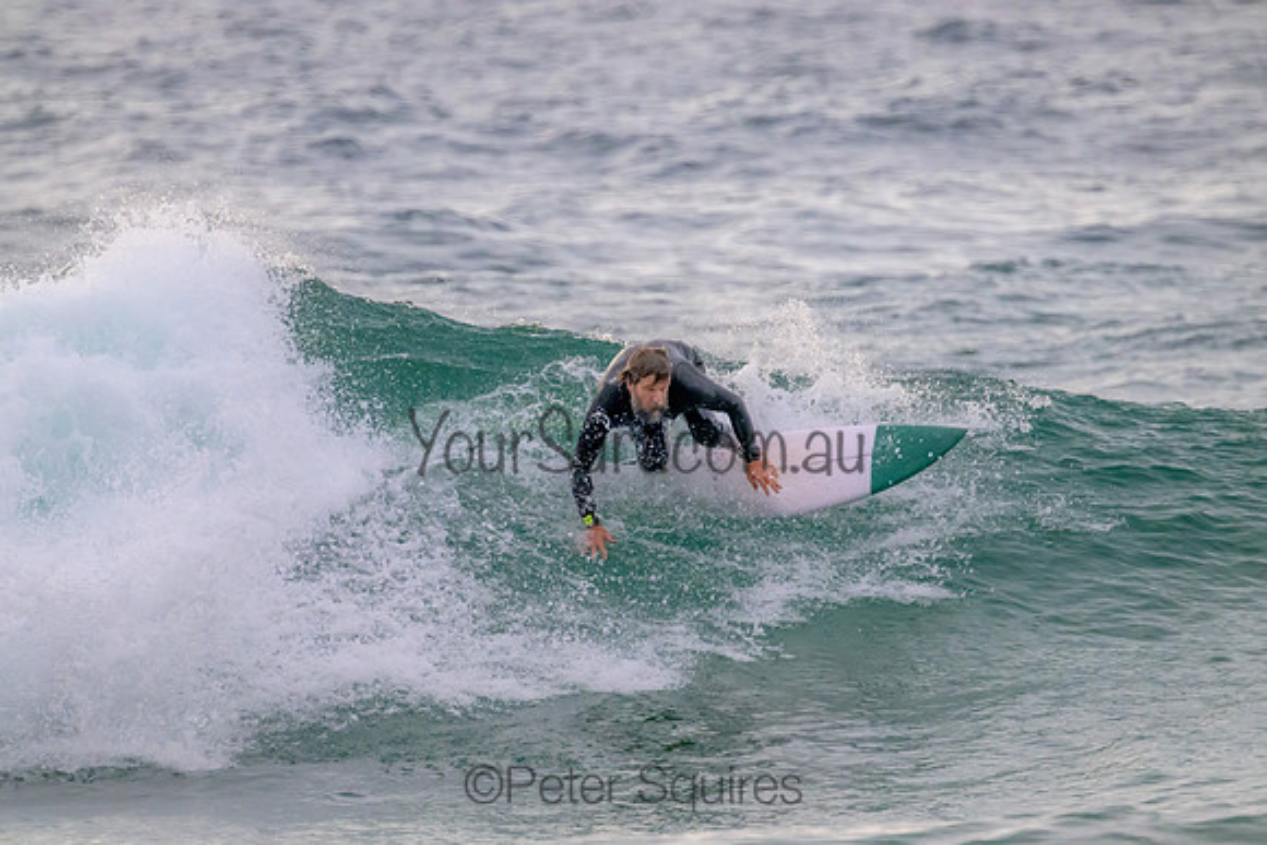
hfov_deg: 2.6
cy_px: 422
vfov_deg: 1.7
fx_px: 28161
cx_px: 634
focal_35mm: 800
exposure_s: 1/2000
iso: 9000
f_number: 11
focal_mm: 800
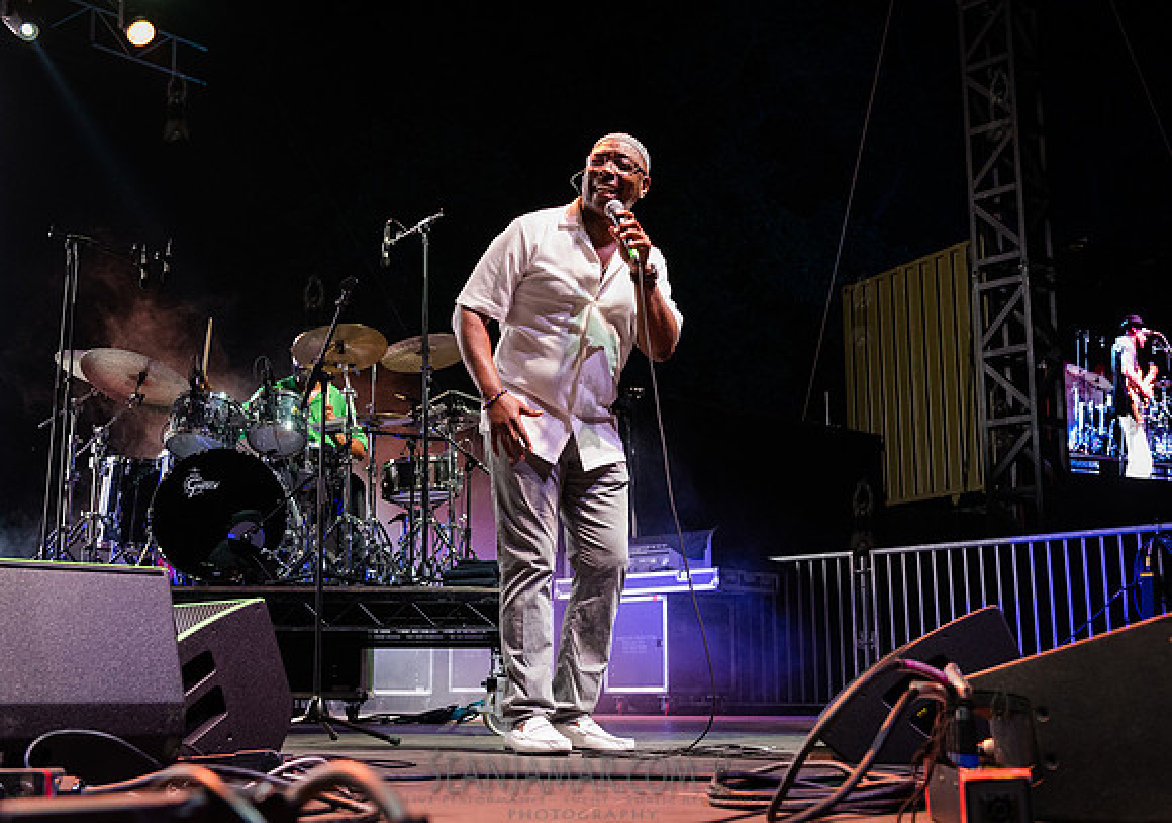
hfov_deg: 45.5
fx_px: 1398
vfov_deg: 32.8
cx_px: 549
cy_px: 416
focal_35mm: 42
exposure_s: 1/320
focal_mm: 40
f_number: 4.5
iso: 4000
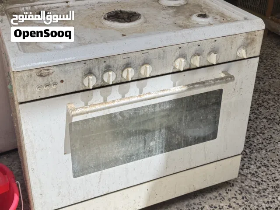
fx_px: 194
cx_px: 140
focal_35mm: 24
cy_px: 105
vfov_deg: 56.8
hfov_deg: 71.6
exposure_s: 1/1366
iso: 80
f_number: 1.78
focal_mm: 6.76
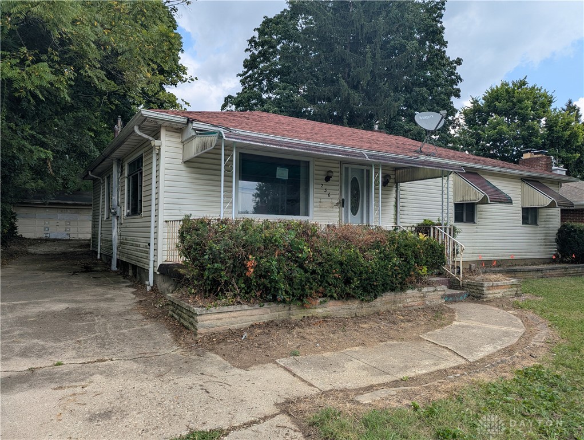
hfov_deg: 71.5
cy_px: 220
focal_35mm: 24
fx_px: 405
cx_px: 292
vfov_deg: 56.9
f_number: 1.85
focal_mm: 6.81
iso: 48
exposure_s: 1/1550
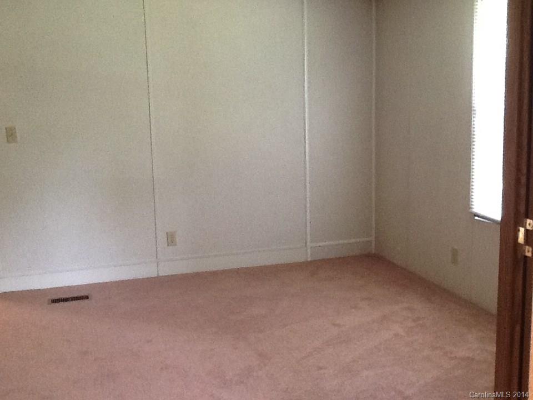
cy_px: 200
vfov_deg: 32.9
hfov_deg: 42.9
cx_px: 266
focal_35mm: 44
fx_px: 677
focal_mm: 2.03
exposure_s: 1/30
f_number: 2.4
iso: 160
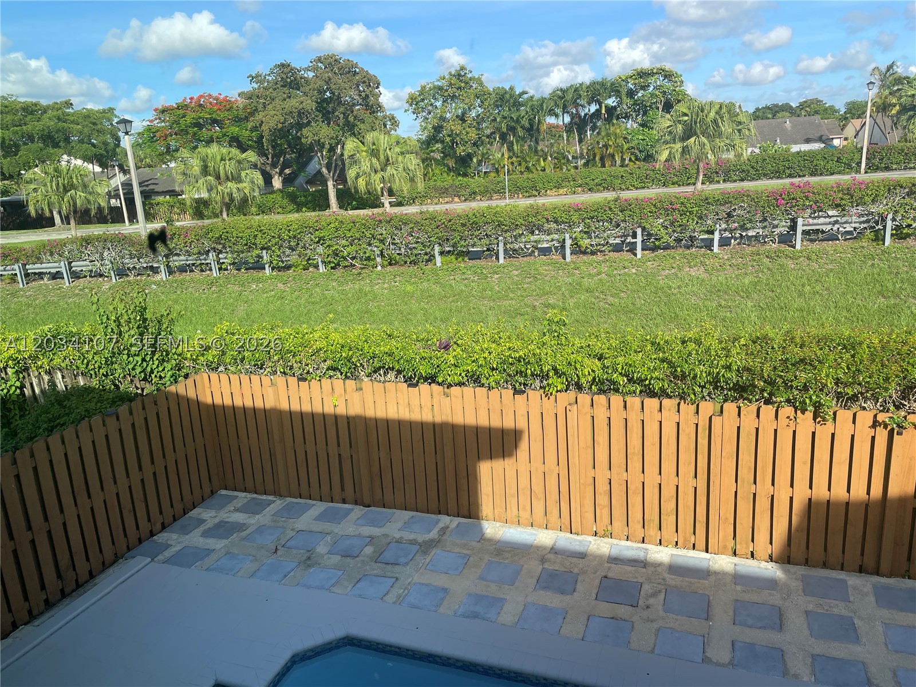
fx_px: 688
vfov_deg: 53.1
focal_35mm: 26
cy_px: 344
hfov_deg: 67.3
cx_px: 458
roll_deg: +4.5
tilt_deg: -15.4
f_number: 1.6
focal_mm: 4.2
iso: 32
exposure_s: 1/703
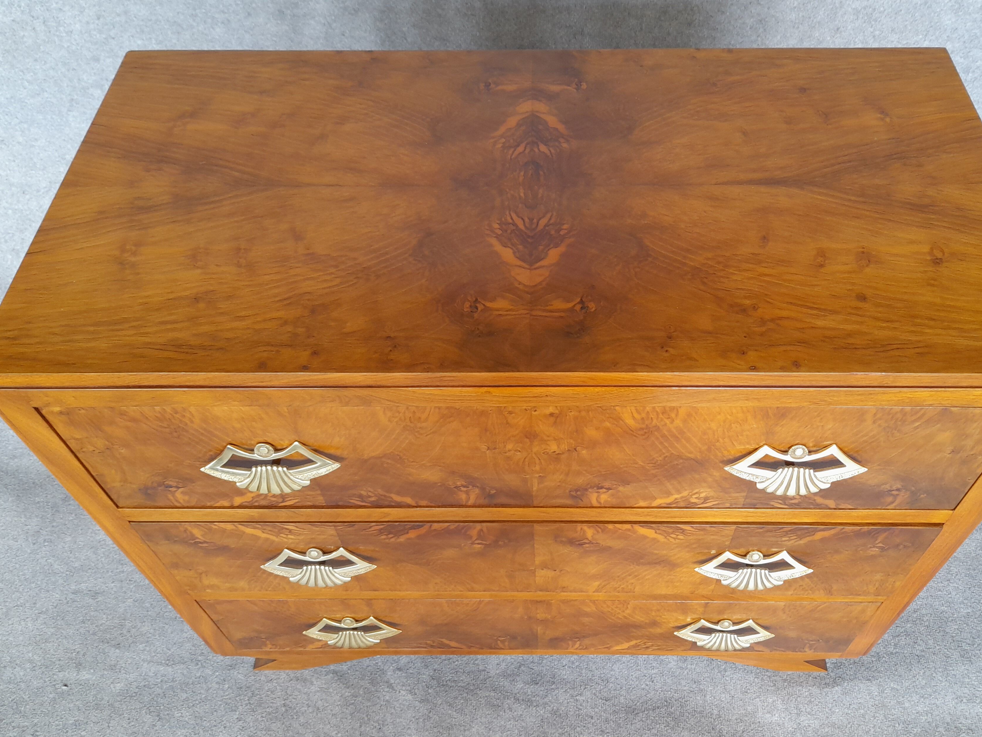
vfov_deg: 46.8
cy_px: 351
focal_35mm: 30
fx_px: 851
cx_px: 541
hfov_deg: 59.8
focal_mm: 4.6
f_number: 2
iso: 200
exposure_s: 1/60
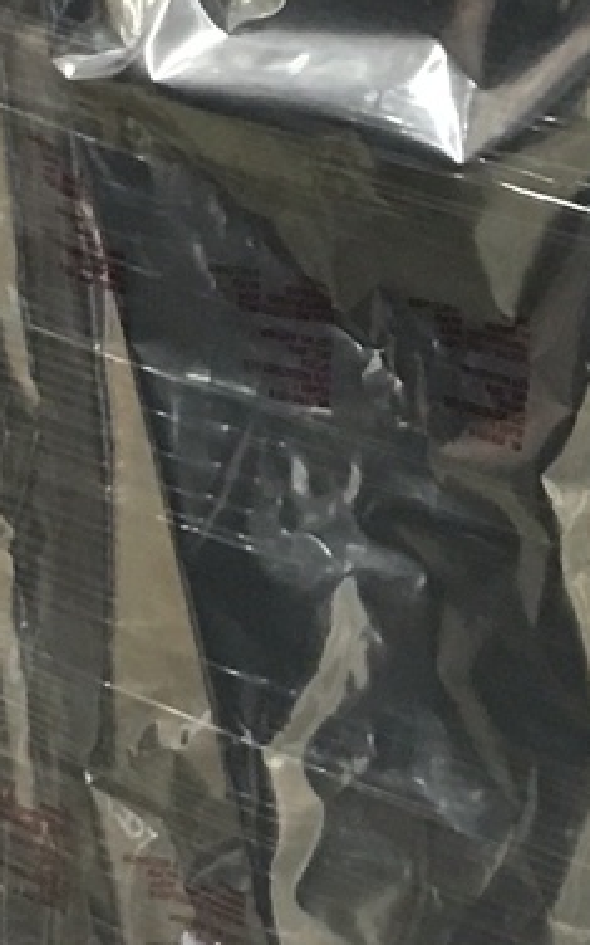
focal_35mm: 165
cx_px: 758
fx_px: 4245
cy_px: 216
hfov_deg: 7.9
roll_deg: -0.1
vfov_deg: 12.6
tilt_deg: -16.3
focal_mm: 4.15
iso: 64
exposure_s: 1/15
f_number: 2.2
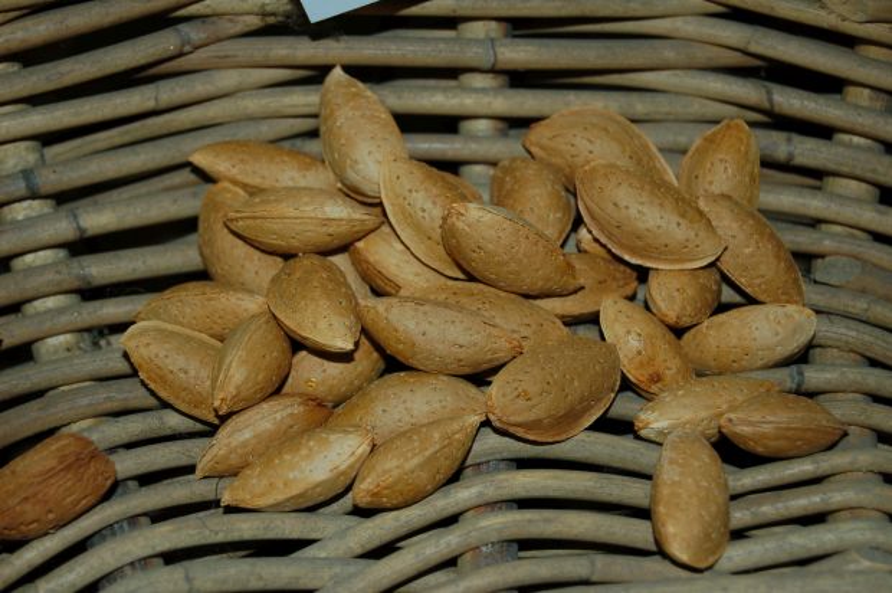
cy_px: 296
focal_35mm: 82
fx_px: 2042
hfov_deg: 24.6
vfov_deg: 16.5
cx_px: 446
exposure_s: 1/60
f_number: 5.6
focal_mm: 55
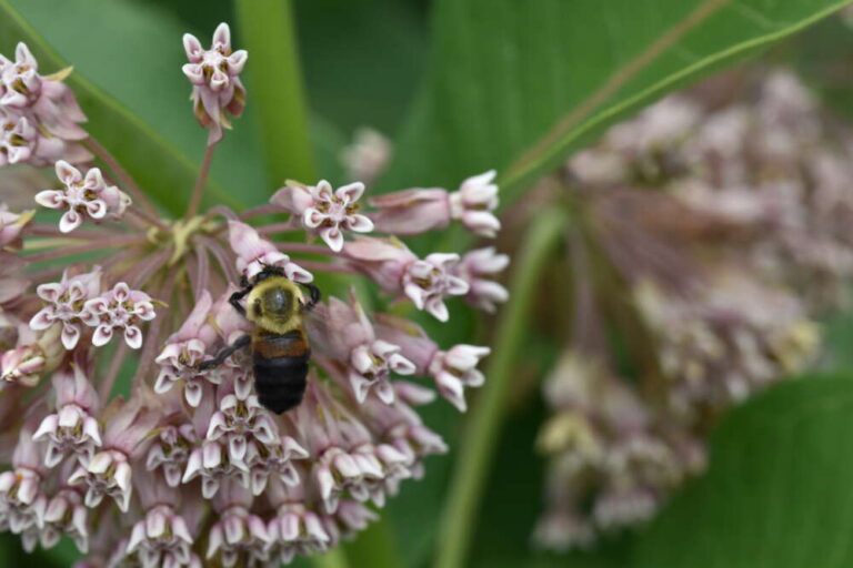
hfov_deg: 15.2
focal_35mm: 135
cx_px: 426
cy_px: 284
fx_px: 3198
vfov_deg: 10.2
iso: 200
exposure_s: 1/250
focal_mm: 90
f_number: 8
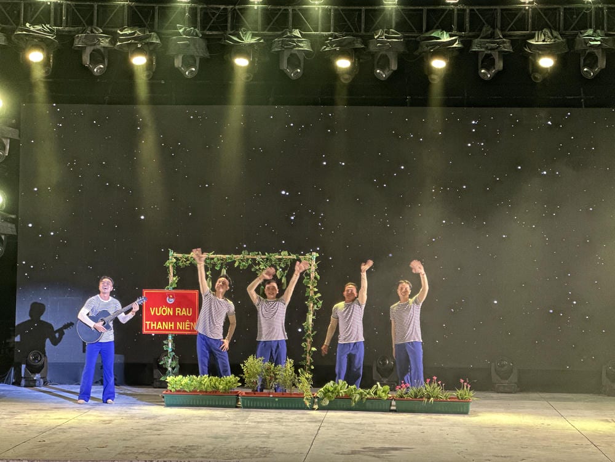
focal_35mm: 77
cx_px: 308
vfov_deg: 19.1
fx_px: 1368
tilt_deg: +2.9
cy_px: 231
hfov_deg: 25.3
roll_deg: -0.7
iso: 320
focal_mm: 9
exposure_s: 1/40
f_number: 2.8
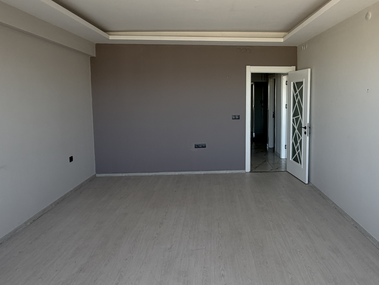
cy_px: 113
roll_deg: +0.6
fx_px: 263
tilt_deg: -4.0
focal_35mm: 24
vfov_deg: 56.4
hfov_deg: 70.6
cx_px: 233
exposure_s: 1/121
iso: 80
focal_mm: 2.22
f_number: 2.2
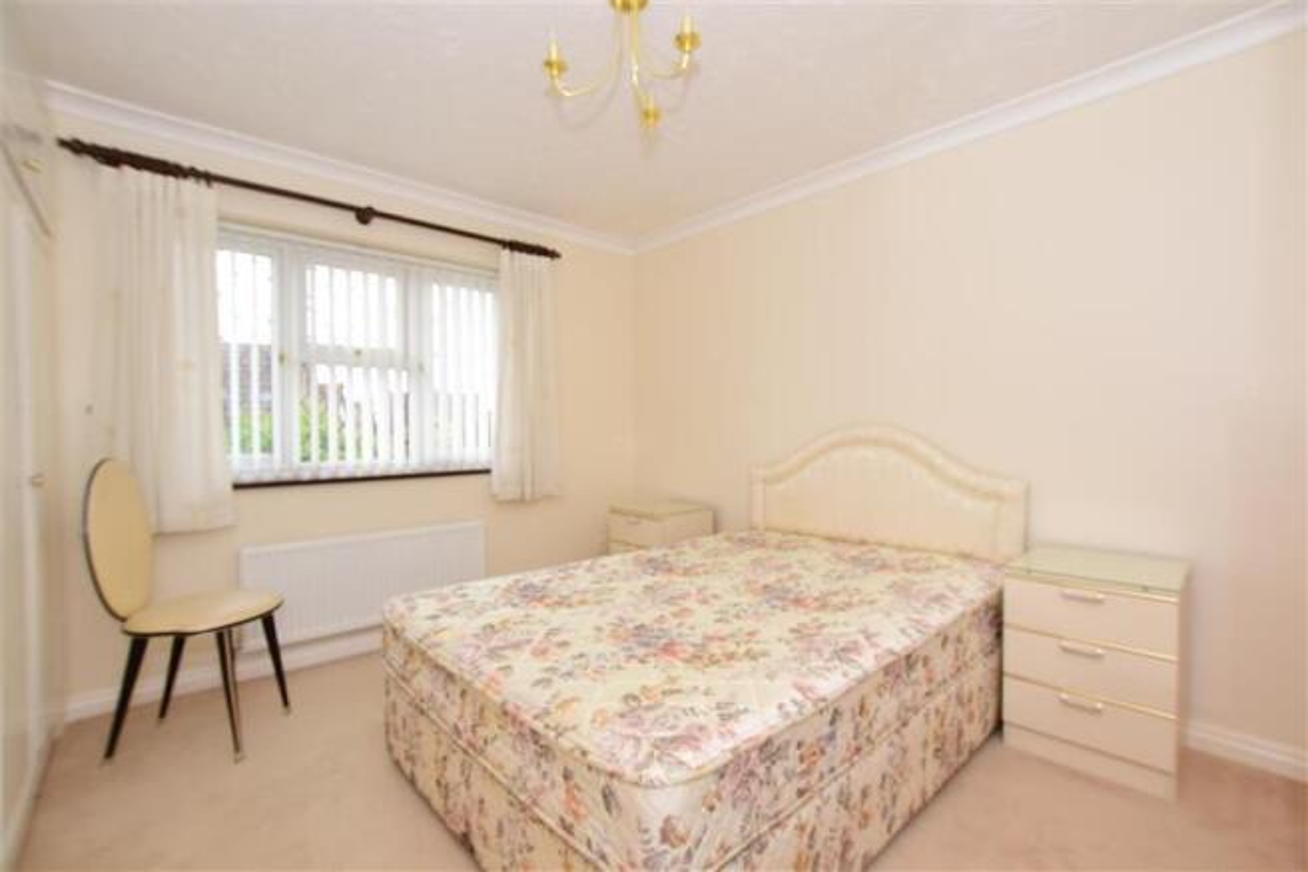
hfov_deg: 100.4
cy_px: 436
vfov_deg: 77.3
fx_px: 545
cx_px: 654
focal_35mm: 15
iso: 500
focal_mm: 10
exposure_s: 1/100
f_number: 9
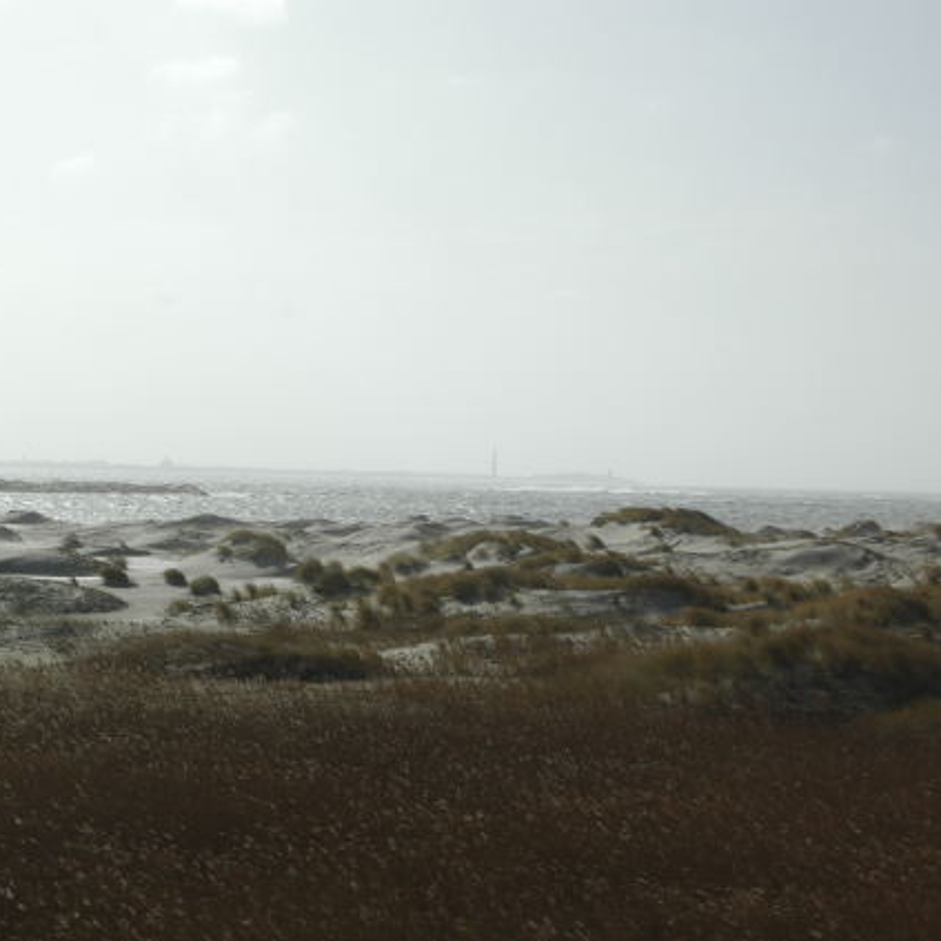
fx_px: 2665
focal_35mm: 87
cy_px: 470
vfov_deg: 20.0
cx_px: 519
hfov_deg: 20.0
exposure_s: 1/2500
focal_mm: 45
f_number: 8
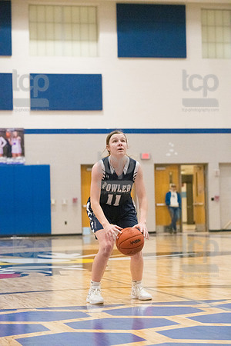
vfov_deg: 18.6
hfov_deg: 12.5
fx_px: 1059
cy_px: 173
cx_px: 116
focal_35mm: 110
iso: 10000
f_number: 4.5
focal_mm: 110
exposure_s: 1/1600
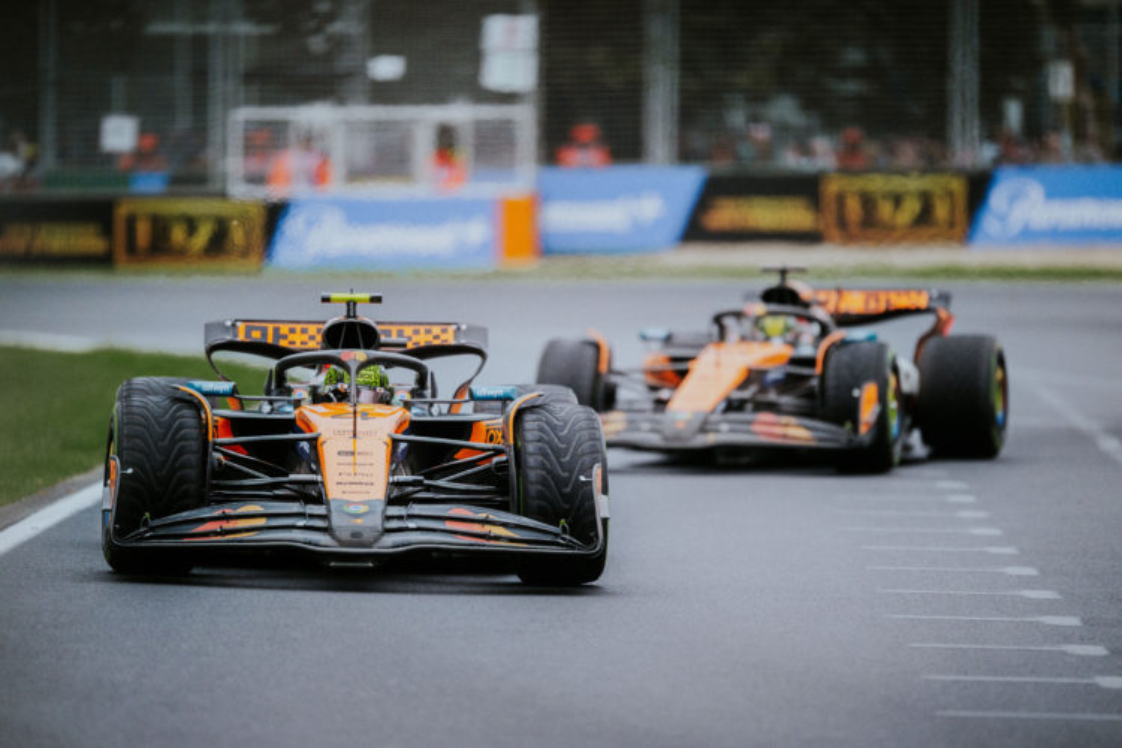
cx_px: 561
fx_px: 12466
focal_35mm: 400
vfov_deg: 3.4
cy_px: 374
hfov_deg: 5.2
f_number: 2.8
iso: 1600
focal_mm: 400
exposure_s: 1/3200
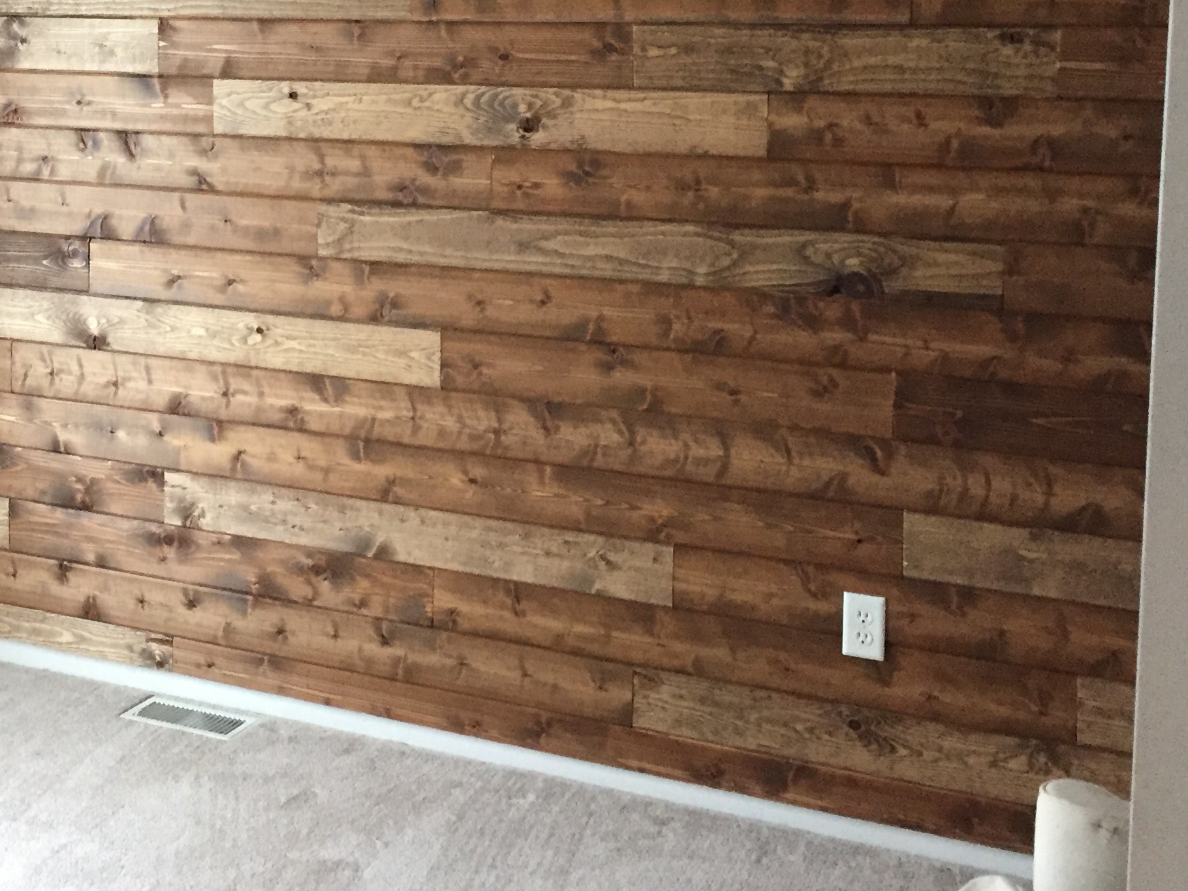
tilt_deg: -5.2
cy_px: 174
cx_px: 357
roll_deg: -0.4
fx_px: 1785
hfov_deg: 36.3
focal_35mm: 52
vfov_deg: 27.5
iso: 250
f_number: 2.2
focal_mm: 4.15
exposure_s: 1/30
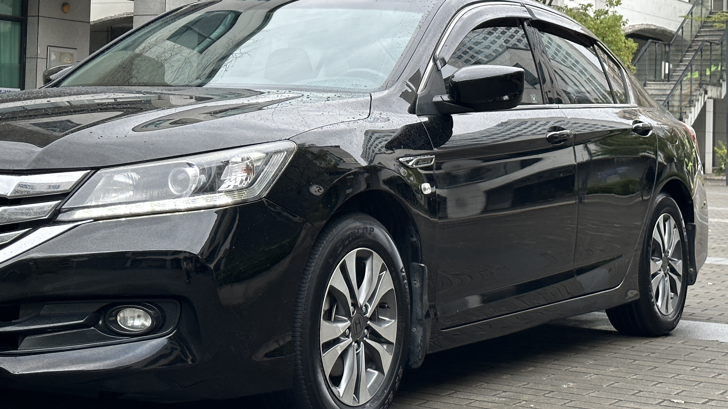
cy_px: 57
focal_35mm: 75
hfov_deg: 28.0
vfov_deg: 15.9
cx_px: 239
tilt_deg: +2.2
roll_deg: -1.8
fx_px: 1448
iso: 80
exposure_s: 1/93
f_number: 1.78
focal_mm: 6.86
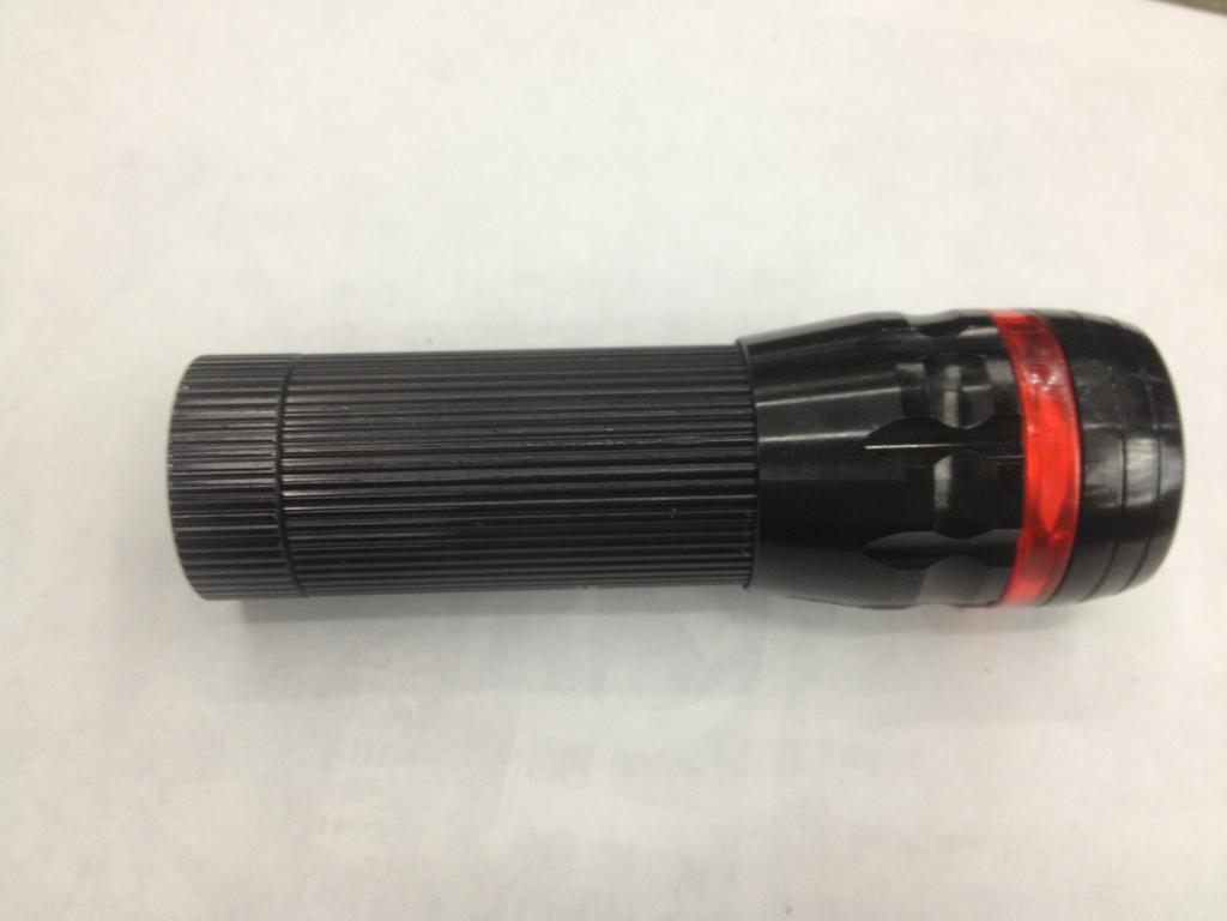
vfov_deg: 40.7
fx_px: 1241
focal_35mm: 35
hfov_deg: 52.6
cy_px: 460
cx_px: 614
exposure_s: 1/20
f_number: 2.4
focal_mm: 4.28
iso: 64
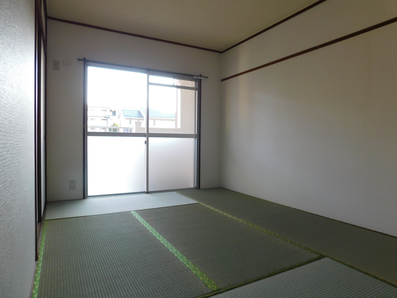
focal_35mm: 23
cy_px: 149
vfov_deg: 58.9
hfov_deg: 73.9
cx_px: 198
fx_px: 264
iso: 140
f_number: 3
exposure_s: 1/30
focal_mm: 4
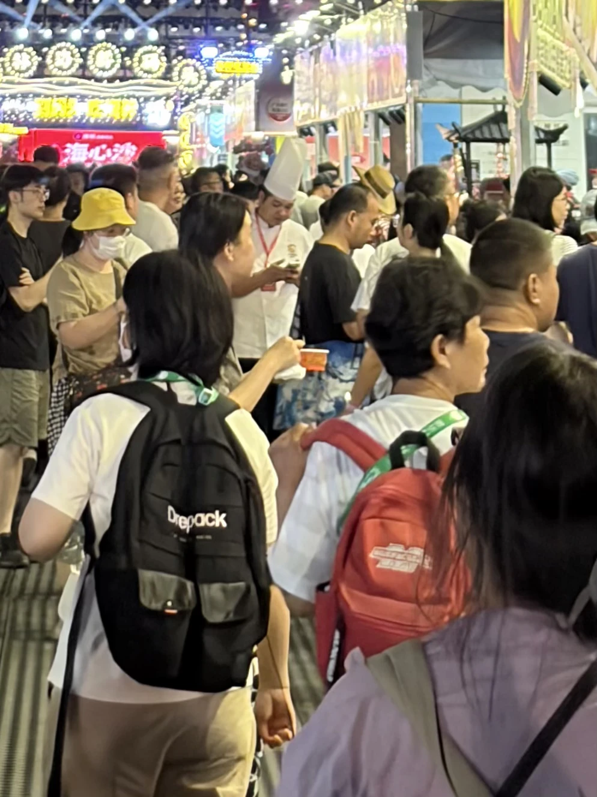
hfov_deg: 28.0
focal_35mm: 52
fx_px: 1196
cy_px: 398
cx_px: 298
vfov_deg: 36.8
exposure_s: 1/33
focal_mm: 5.96
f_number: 1.6
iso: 125
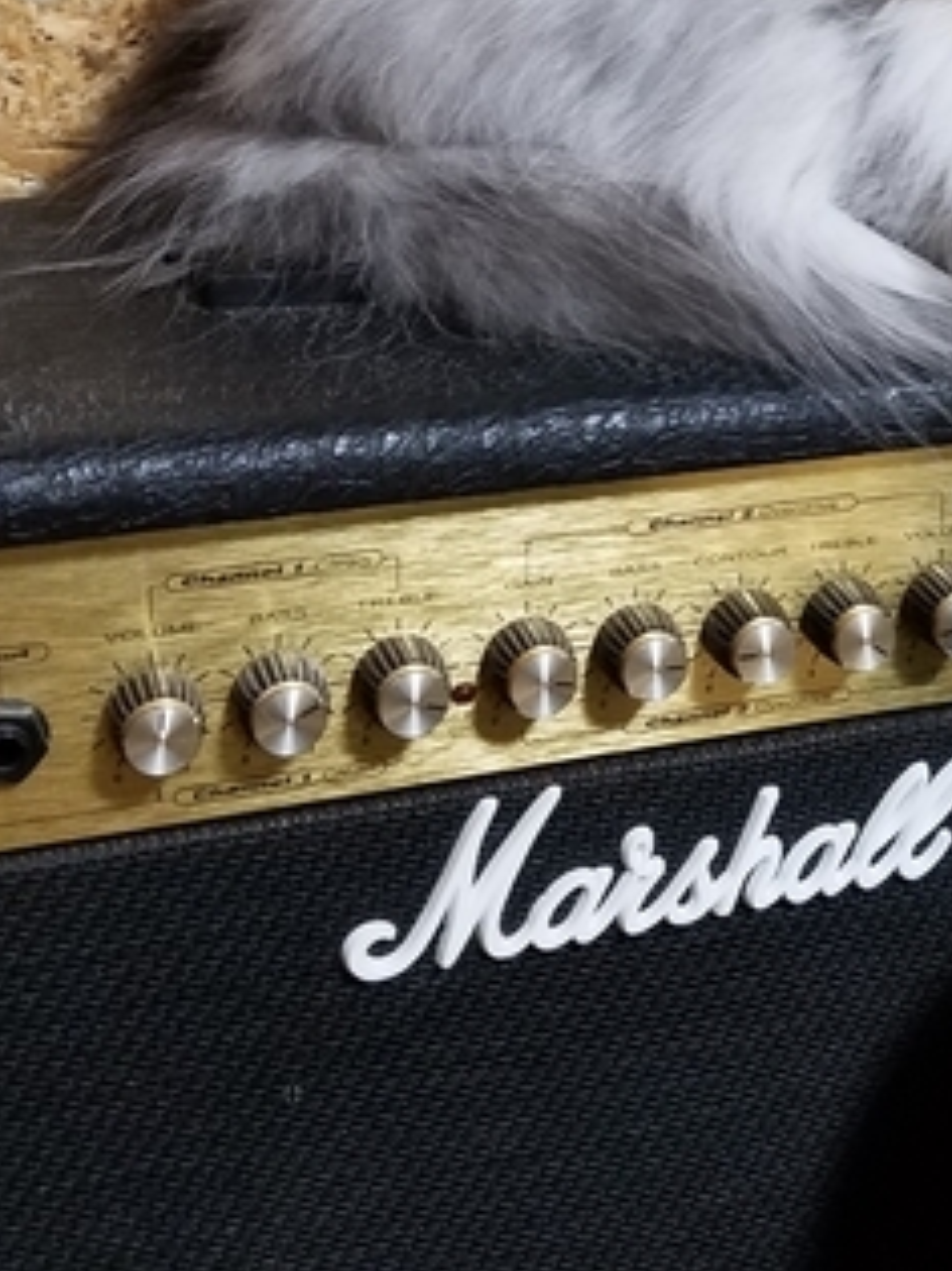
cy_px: 198
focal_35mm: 66
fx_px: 2422
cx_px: 940
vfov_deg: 28.6
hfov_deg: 21.5
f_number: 1.7
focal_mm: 4.2
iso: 200
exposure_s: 1/10
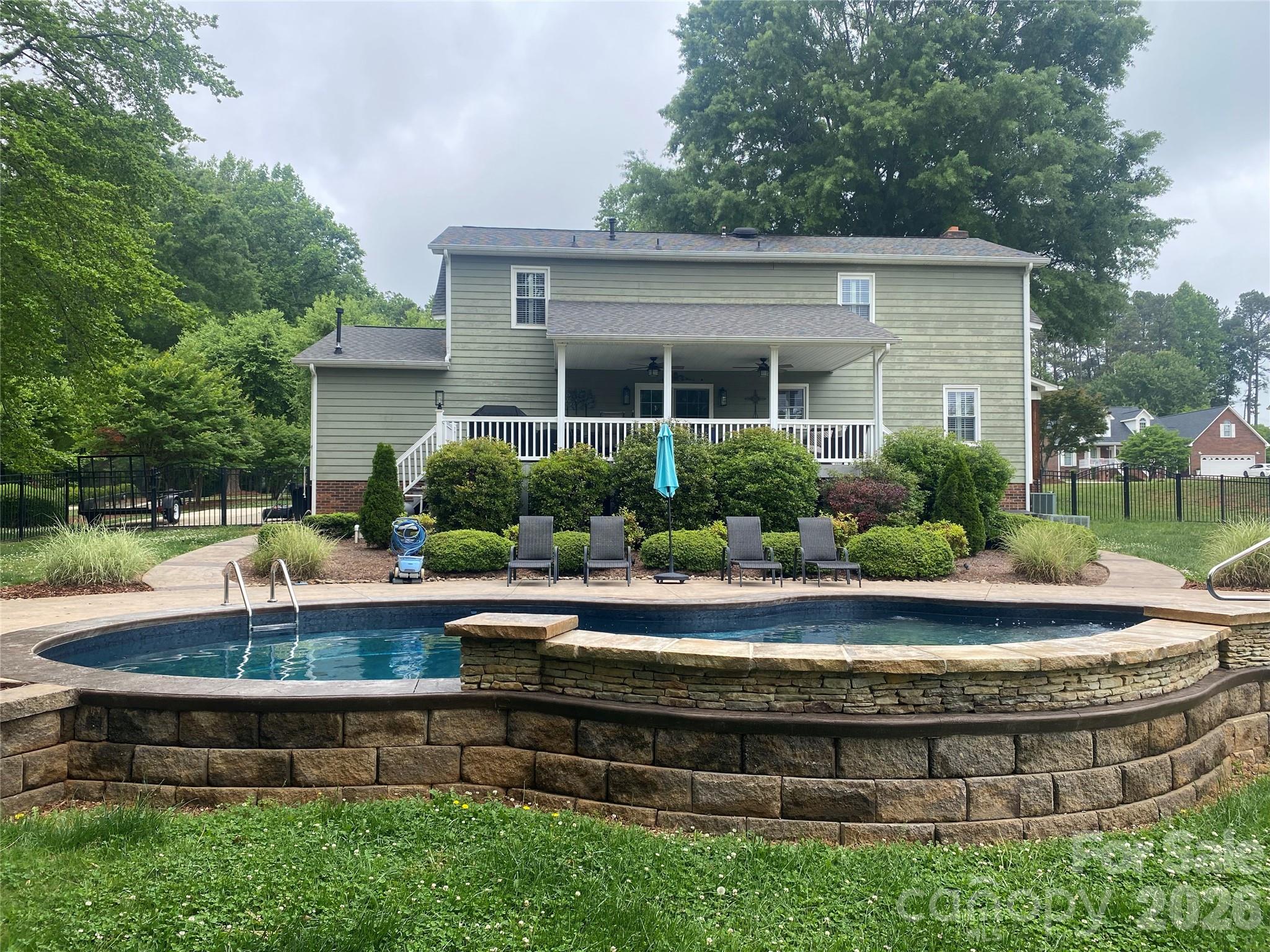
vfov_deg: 53.1
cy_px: 476
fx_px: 954
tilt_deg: +0.8
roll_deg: +0.9
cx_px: 635
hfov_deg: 67.3
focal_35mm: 26
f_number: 1.8
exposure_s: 1/673
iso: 32
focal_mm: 4.25
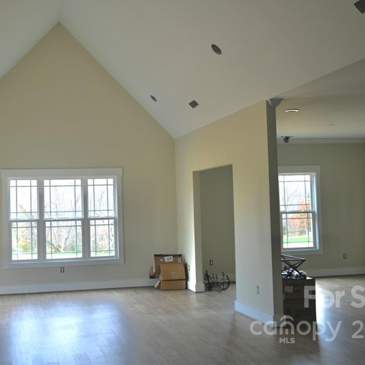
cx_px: 134
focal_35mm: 47
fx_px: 561
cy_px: 179
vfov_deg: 36.1
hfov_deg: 35.8
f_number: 4.8
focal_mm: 36
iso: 140
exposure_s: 1/40
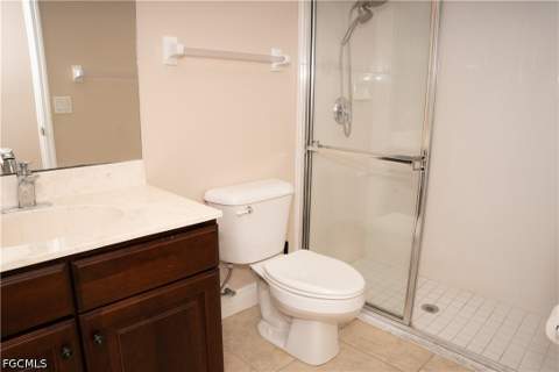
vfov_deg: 53.1
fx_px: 373
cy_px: 186
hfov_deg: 73.7
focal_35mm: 24
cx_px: 280
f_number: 10
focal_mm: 24
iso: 200
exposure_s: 1/250
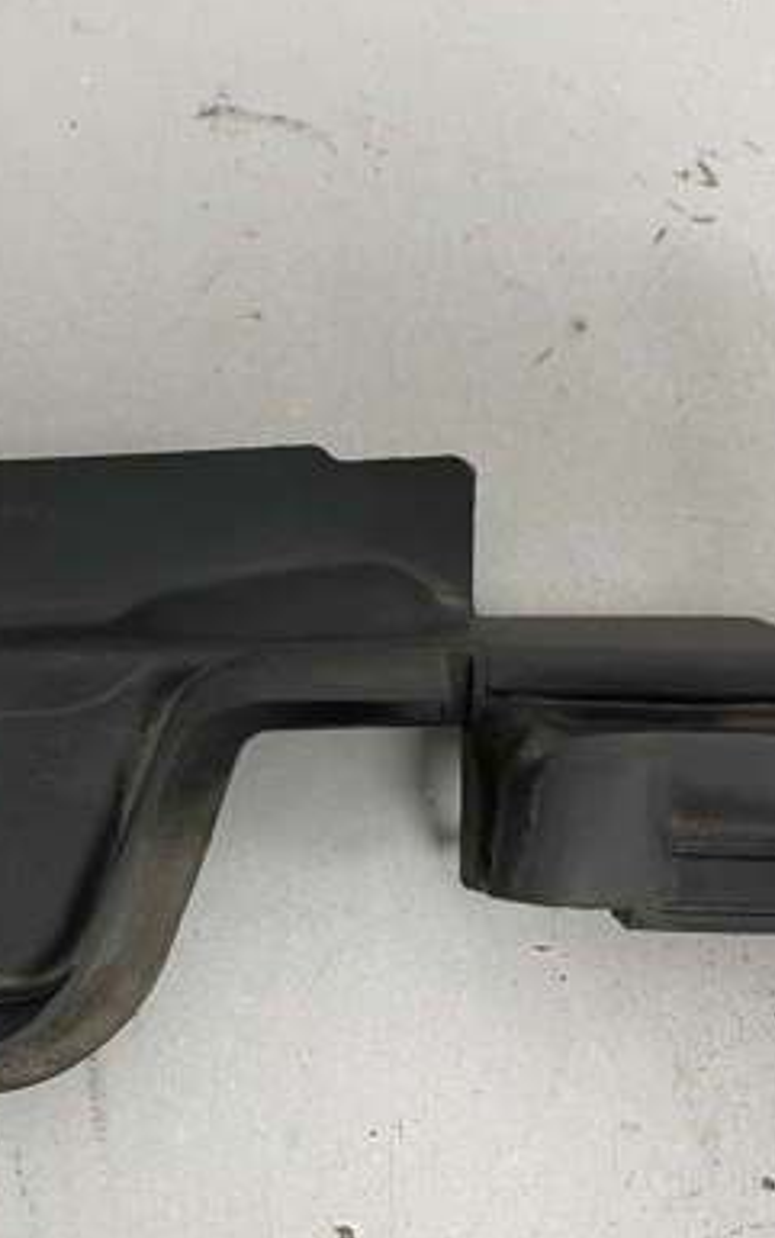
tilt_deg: -73.4
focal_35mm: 44
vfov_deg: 45.1
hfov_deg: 28.6
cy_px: 707
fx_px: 1485
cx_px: 158
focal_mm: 5.1
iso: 100
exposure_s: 1/50
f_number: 1.6
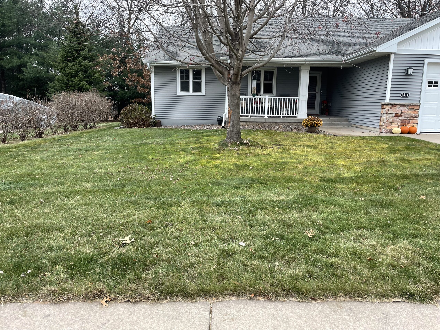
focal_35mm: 26
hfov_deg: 67.3
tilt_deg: -10.3
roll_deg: -1.0
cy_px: 165
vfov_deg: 53.1
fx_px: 330
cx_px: 220
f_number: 1.6
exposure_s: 1/183
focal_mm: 4.2
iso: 32
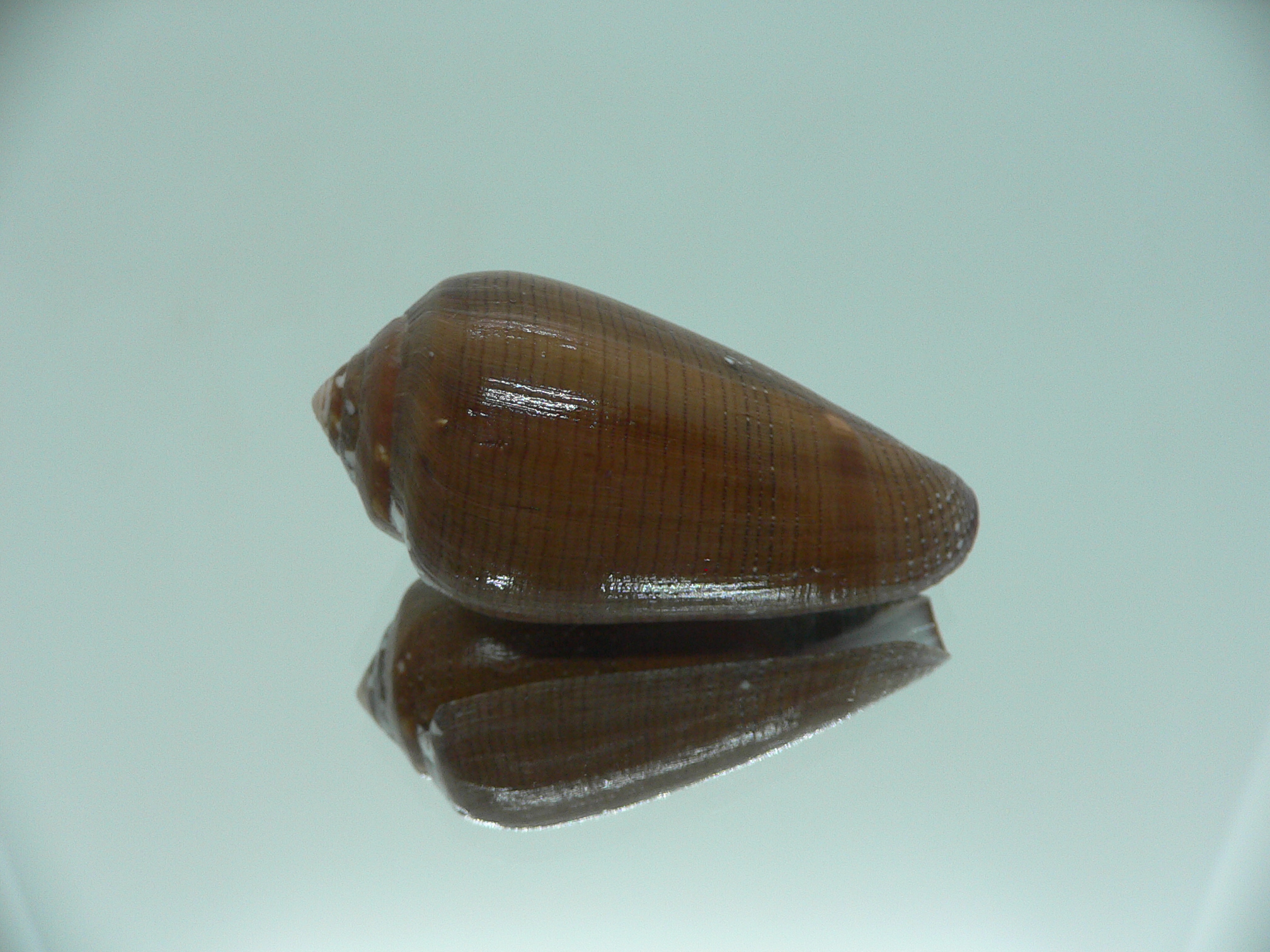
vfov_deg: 40.7
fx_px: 1284
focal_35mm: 35
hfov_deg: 52.6
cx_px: 635
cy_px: 476
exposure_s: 1/60
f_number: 2.8
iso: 100
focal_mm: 4.6
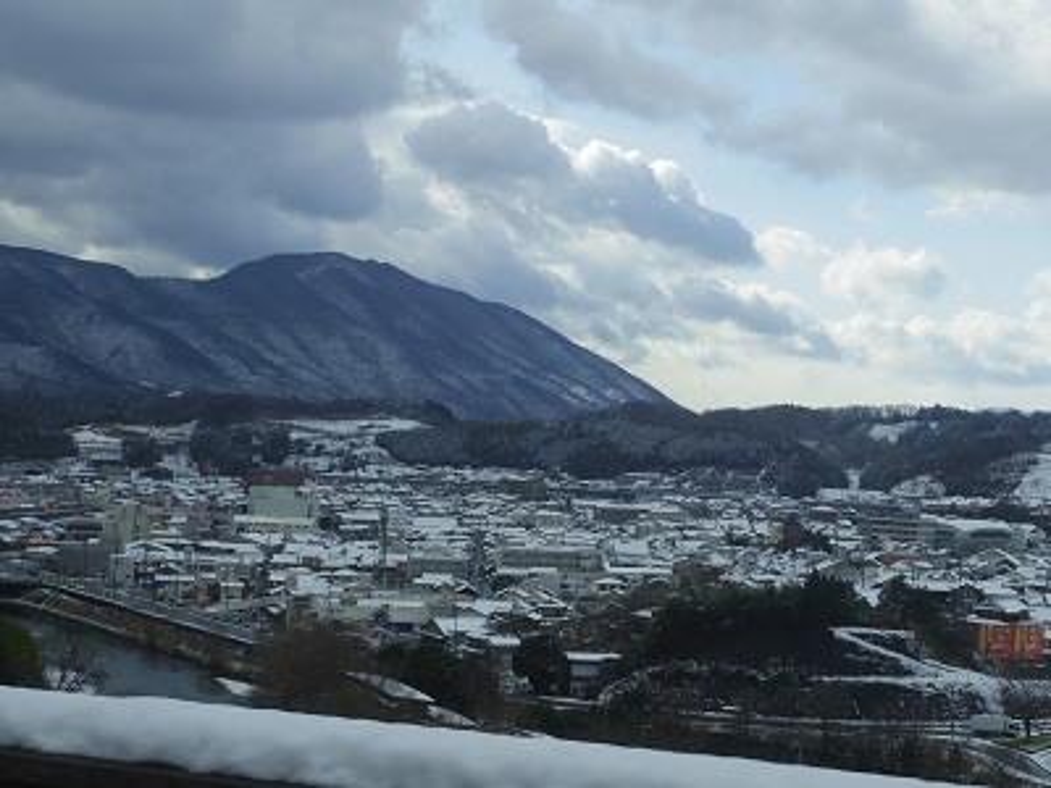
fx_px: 2095
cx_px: 526
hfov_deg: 28.2
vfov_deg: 21.3
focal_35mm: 69
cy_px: 394
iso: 100
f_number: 4
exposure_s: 1/160
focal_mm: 12.4
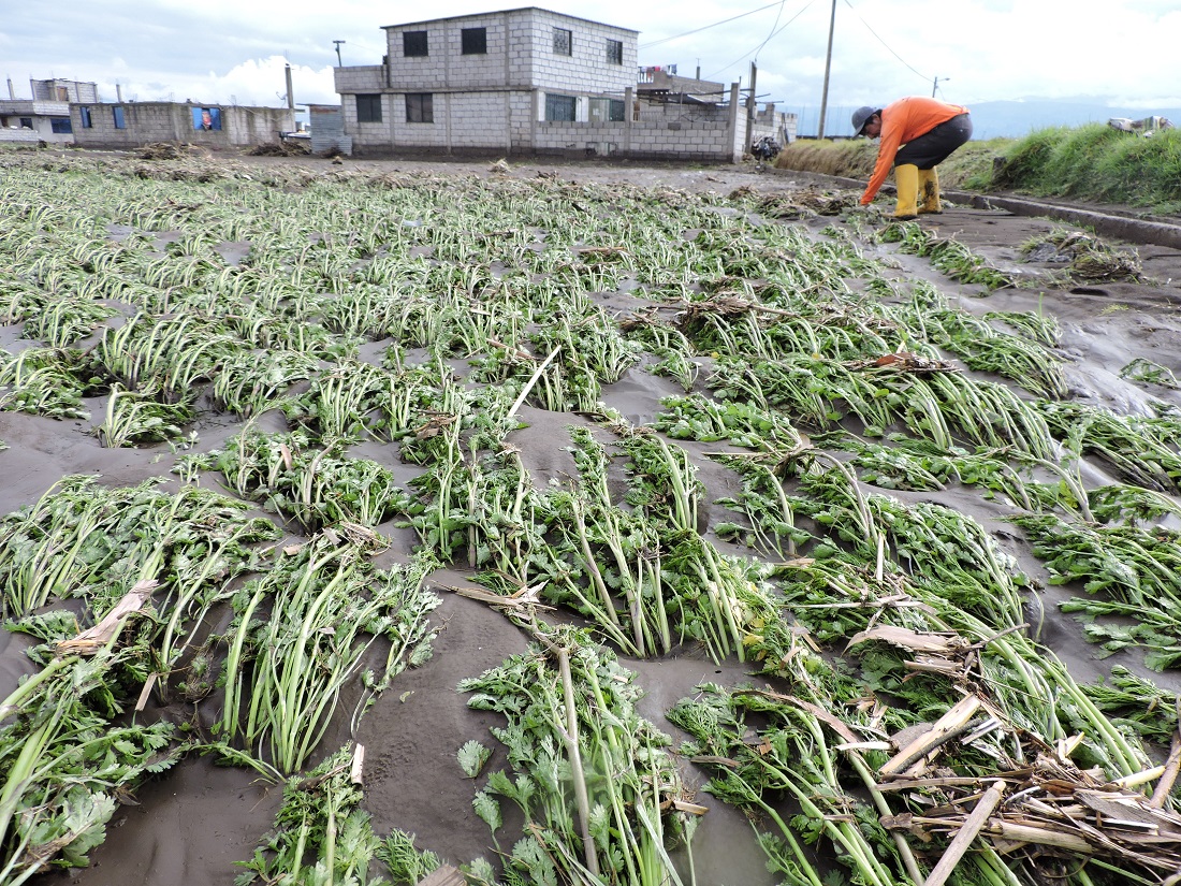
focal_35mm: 24
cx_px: 590
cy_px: 443
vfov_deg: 56.8
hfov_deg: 71.6
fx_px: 819
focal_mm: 4.3
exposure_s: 1/500
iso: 100
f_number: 3
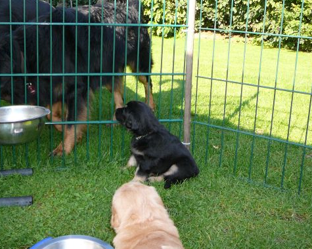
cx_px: 116
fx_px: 425
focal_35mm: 46
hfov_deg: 40.0
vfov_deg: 32.6
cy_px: 93
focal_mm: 5.2
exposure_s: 1/250
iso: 80
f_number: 2.8
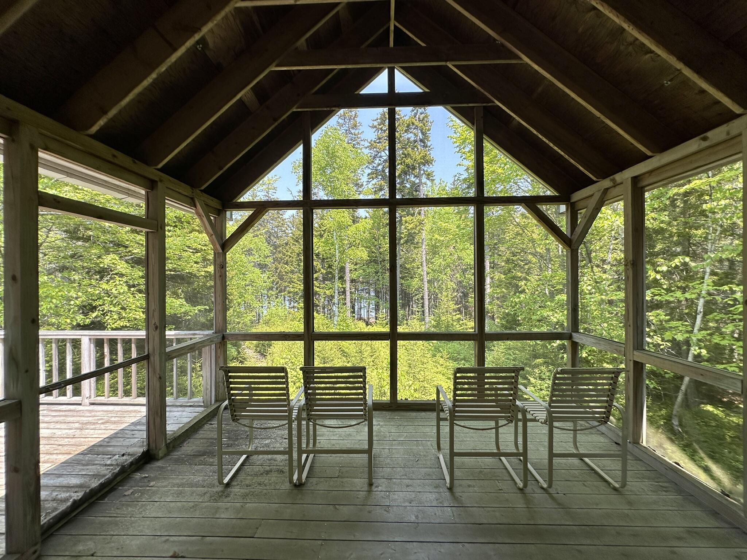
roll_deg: -0.9
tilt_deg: +0.2
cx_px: 374
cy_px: 280
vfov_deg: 85.7
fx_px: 302
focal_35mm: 14
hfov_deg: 102.1
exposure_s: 1/233
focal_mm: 2.22
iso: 40
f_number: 2.2
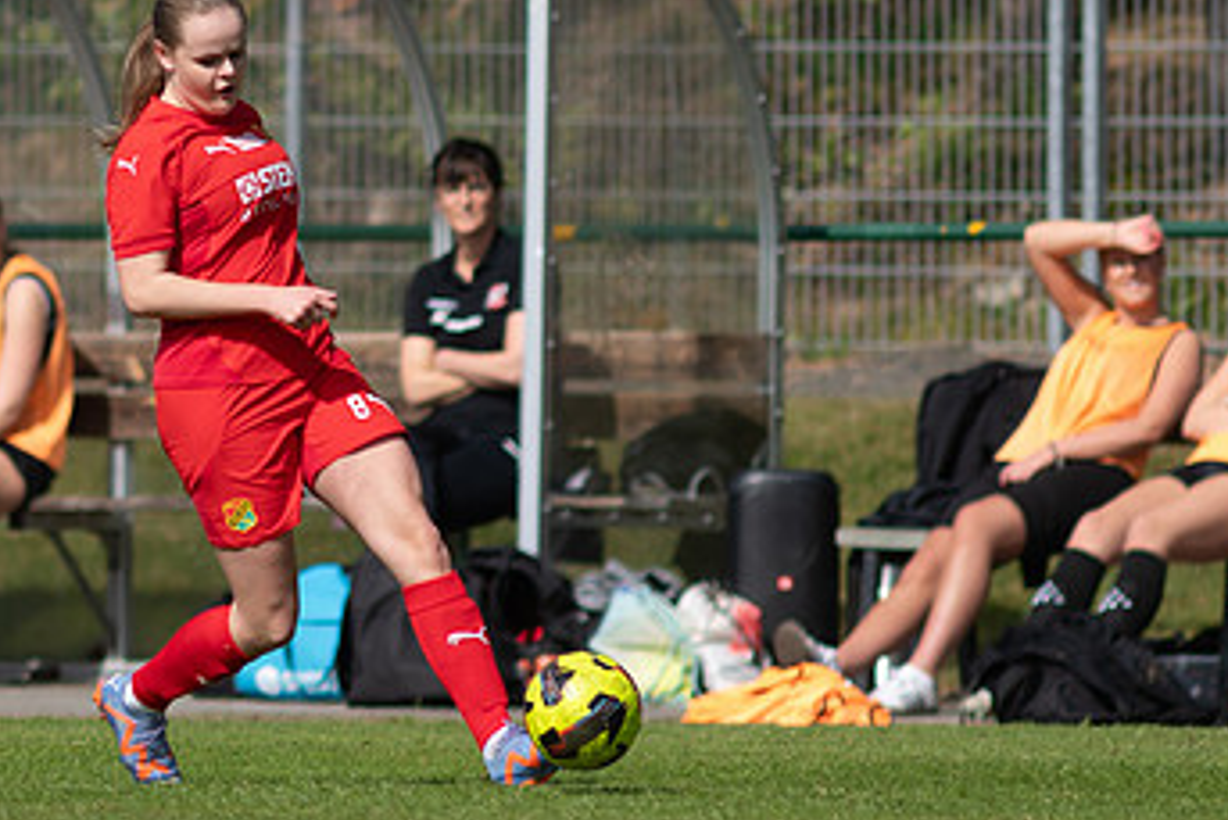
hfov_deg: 2.0
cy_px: 403
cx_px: 200
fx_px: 34636
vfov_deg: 1.4
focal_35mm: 1015
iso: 100
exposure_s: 1/2000
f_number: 3.2
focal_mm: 300
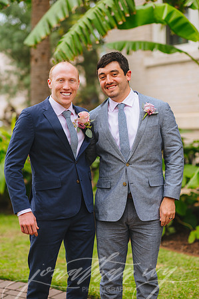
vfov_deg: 23.9
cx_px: 100
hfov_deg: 16.0
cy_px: 150
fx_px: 706
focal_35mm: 85
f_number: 2.2
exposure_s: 1/2000
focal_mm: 85
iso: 200
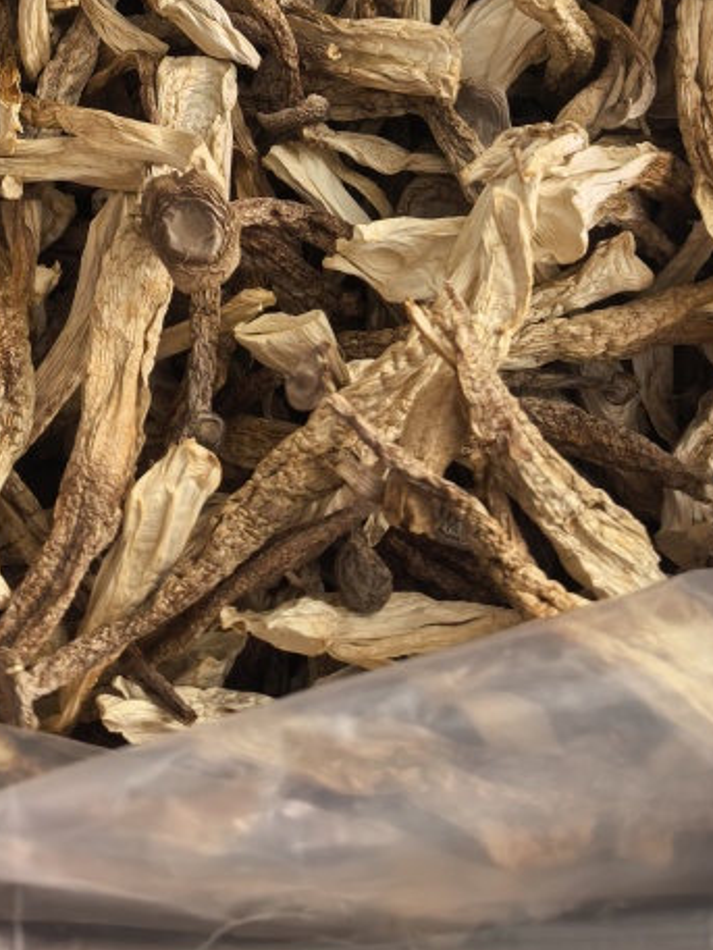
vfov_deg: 30.9
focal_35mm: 56
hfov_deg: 25.7
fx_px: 1537
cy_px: -78
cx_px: 141
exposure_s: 1/863
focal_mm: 6.98
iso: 1000
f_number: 2
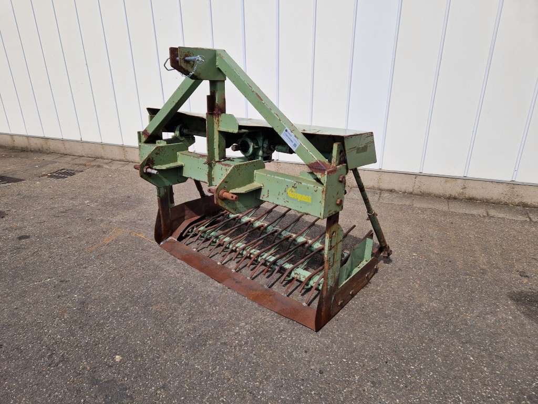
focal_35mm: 23
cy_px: 202
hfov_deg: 73.9
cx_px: 269
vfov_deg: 58.9
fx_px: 357
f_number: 1.8
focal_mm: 5.4
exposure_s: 1/2968
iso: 50
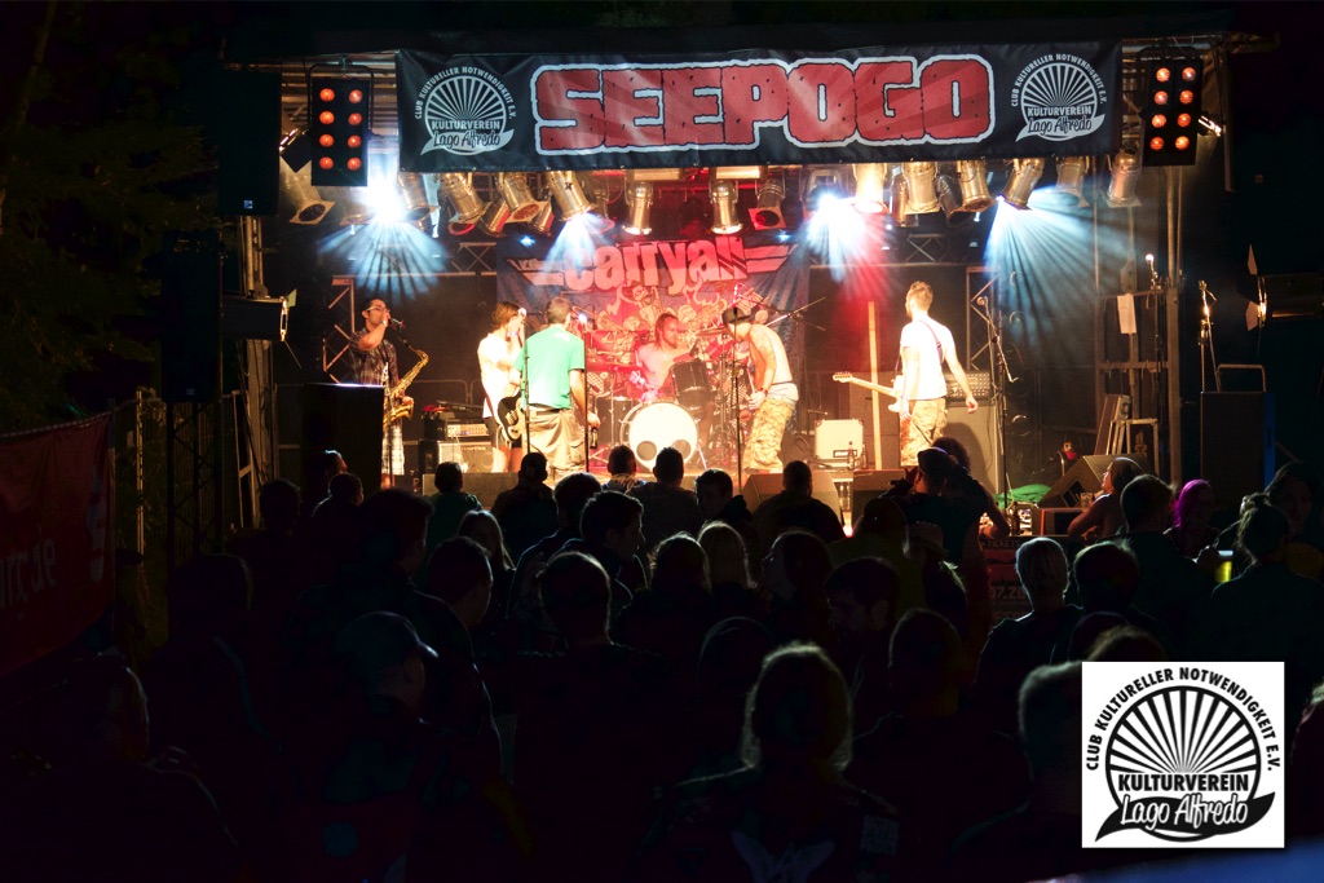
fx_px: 2464
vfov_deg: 20.3
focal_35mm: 67
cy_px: 442
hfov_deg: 30.1
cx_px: 662
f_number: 4.5
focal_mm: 67
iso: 10000
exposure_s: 1/90
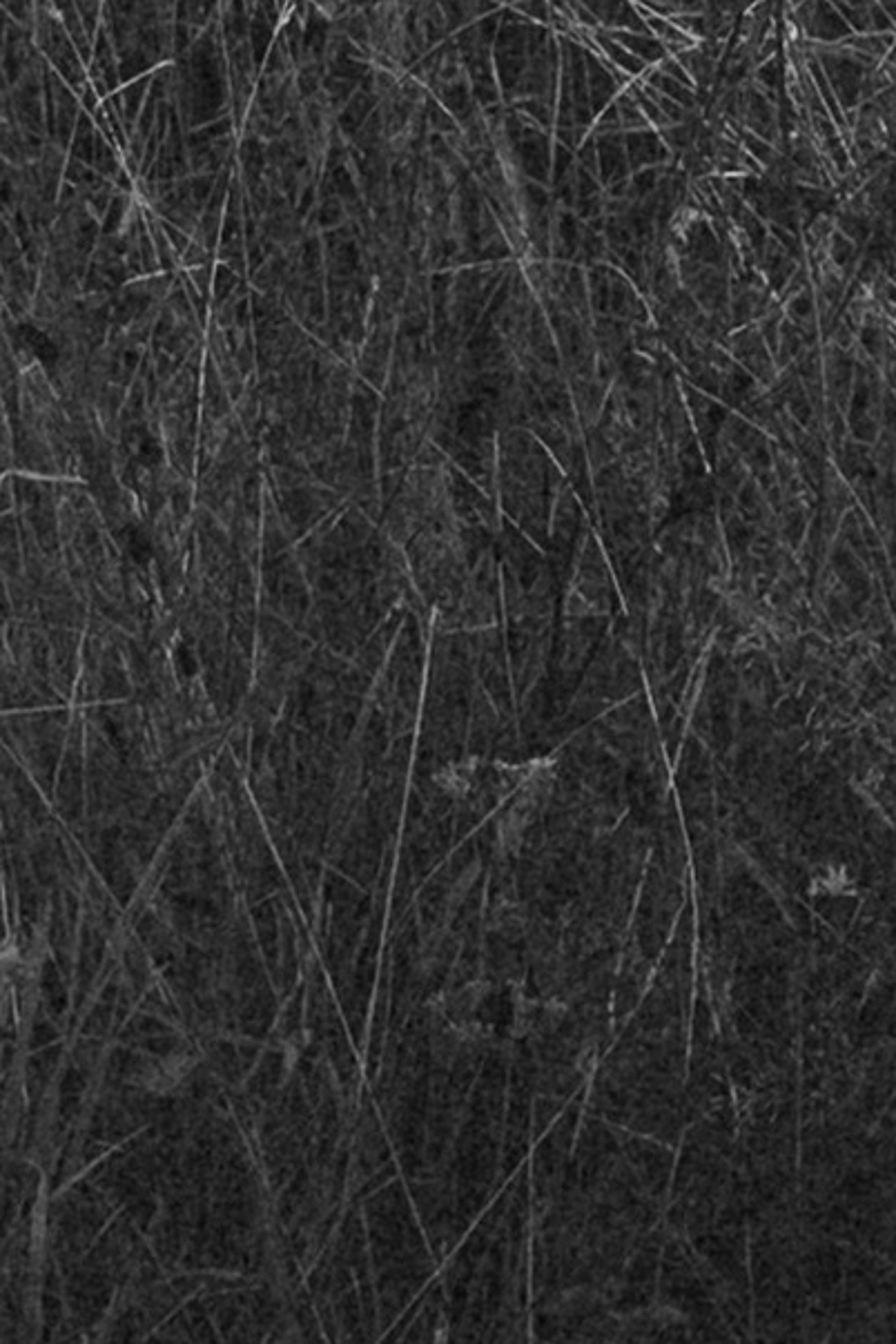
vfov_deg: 6.6
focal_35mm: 306
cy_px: -899
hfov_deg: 4.3
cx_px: 2668
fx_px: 11423
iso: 400
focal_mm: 32
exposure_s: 1/320
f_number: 4
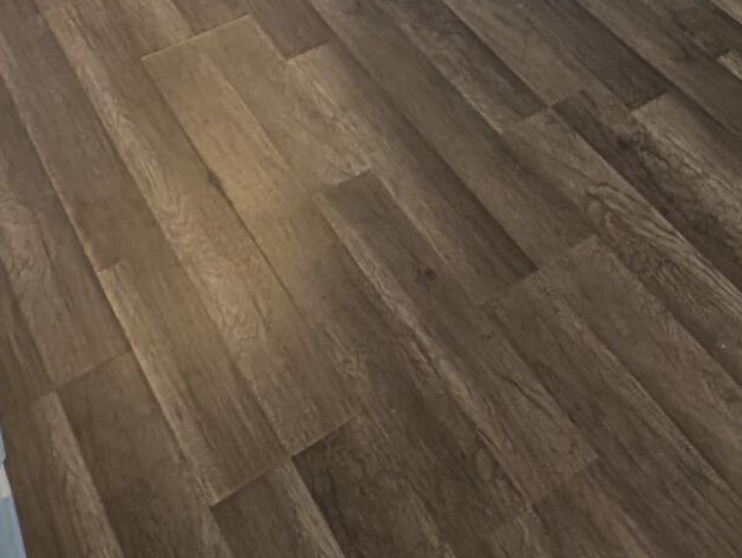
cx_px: 747
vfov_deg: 19.3
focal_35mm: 58
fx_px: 1244
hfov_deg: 30.7
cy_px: -440
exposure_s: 1/24
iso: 74
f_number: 1.95
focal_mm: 2.23
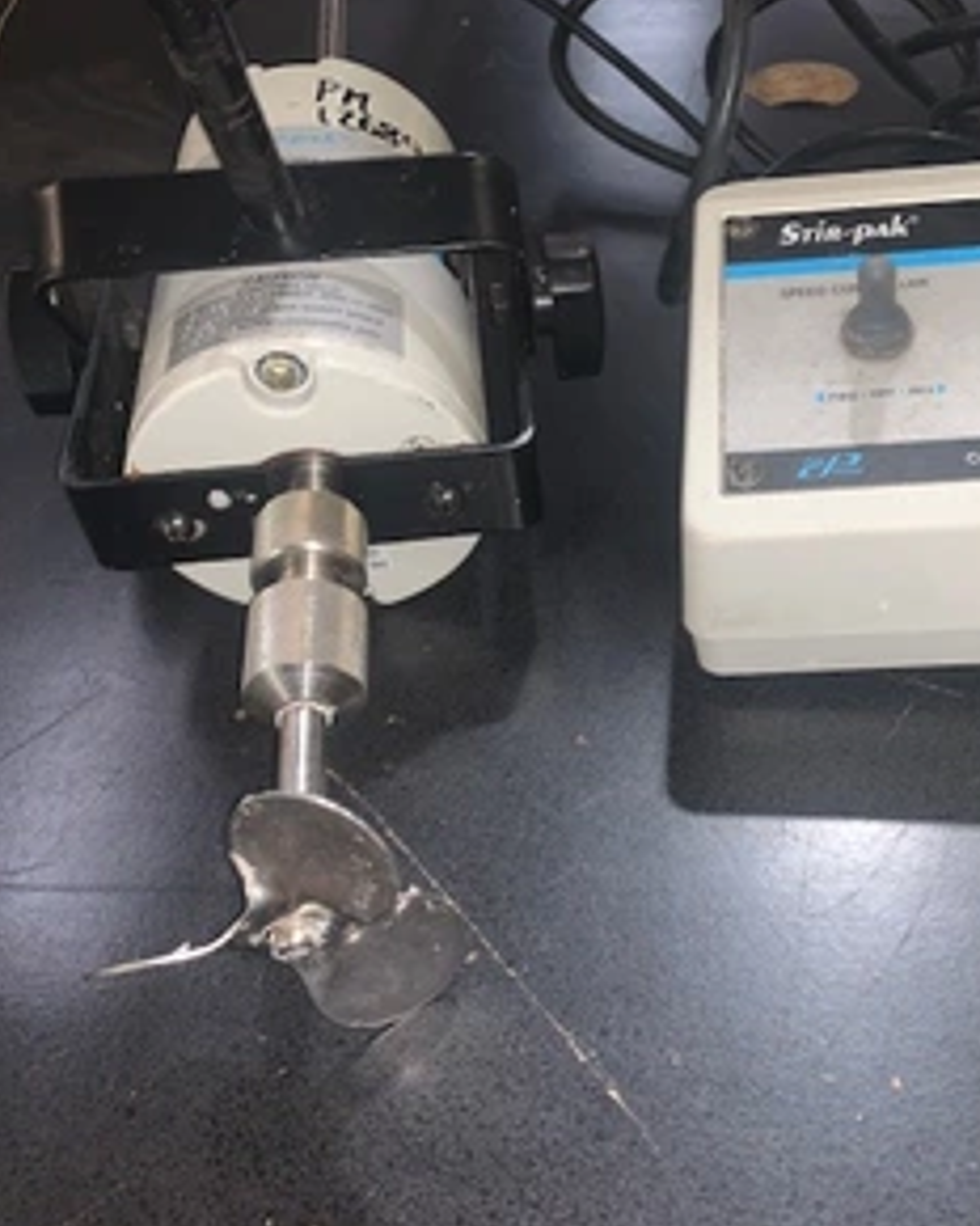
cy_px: 613
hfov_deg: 41.0
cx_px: 739
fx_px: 1269
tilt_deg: -43.8
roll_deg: +1.3
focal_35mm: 35
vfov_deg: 51.5
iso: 32
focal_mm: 4.25
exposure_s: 1/5
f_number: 1.8
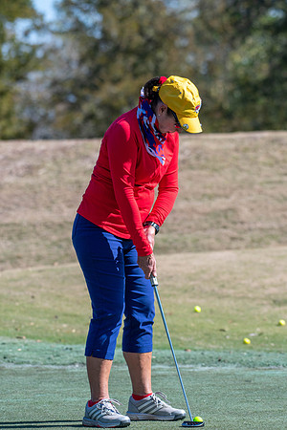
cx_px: 144
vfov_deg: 6.9
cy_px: 215
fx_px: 3587
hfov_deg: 4.6
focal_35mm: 300
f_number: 5.6
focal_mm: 200
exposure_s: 1/1600
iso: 400
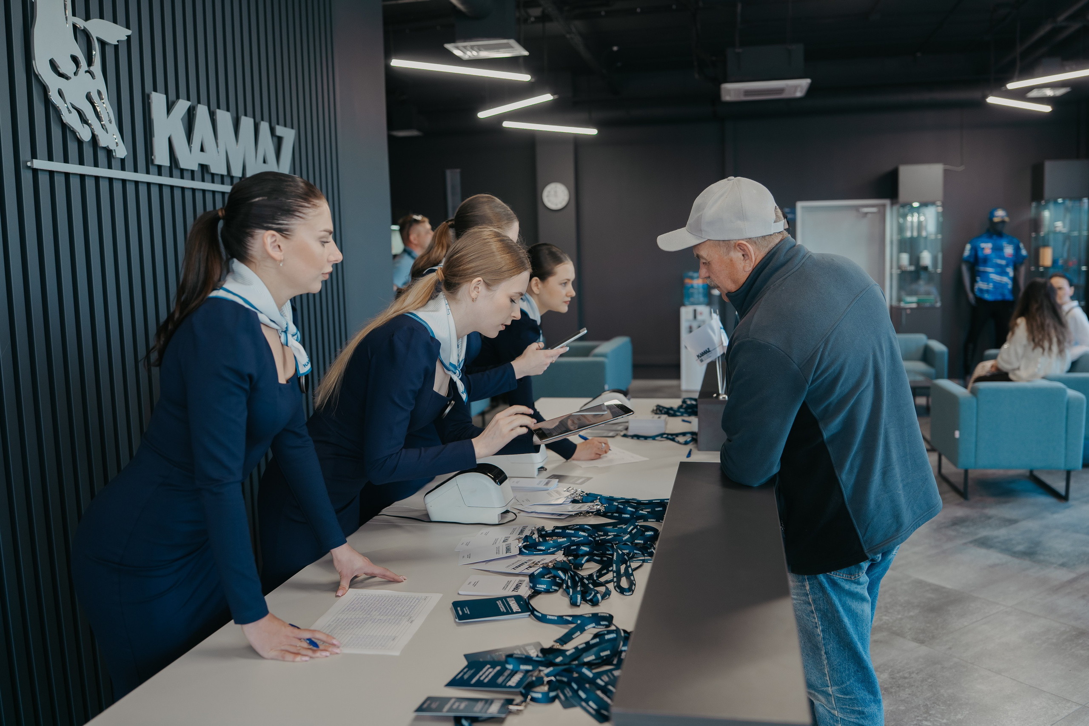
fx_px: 847
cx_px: 544
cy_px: 363
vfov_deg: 46.4
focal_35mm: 28
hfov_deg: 65.5
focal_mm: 28
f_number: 2.2
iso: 160
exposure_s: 1/125
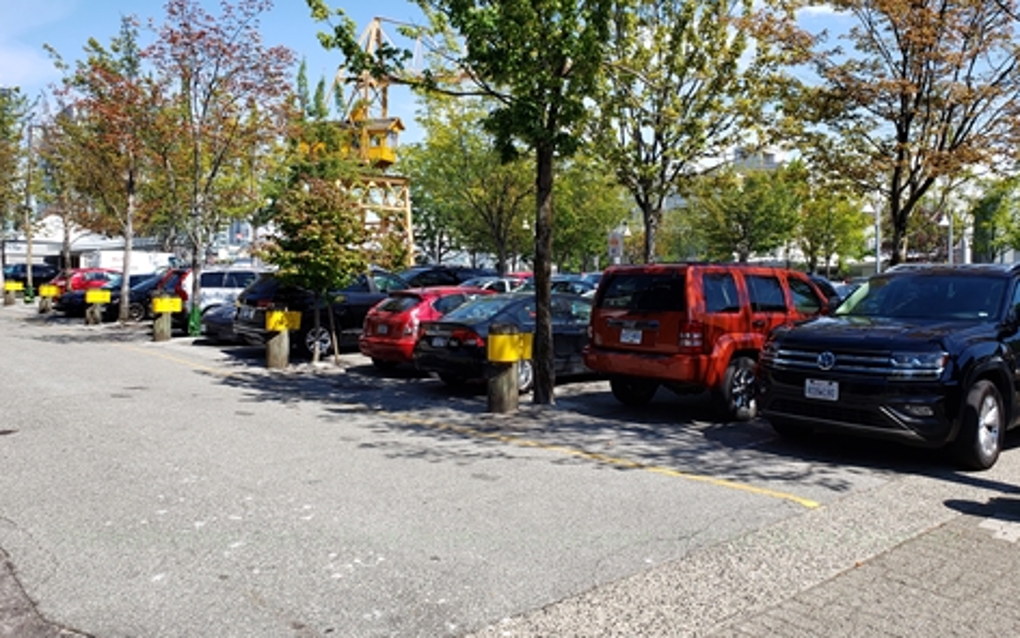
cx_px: 508
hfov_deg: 66.5
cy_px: 294
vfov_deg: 44.5
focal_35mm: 28
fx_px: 778
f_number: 2.4
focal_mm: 4.3
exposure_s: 1/871
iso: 50
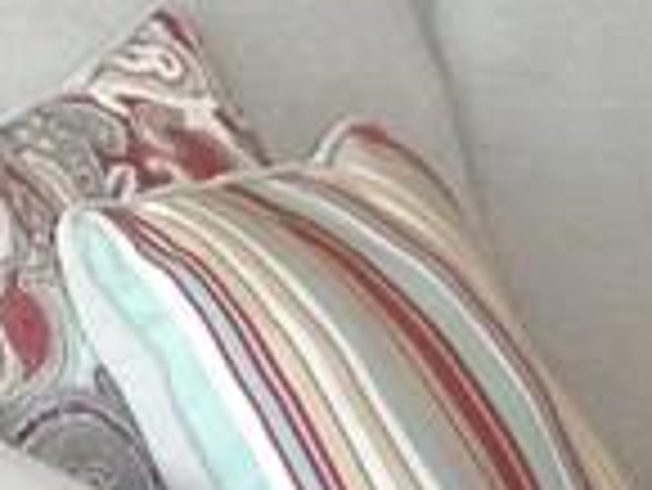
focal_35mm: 198
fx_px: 3732
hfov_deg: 8.3
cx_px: -1340
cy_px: -827
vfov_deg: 6.9
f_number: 3.3
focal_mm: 4.7
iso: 200
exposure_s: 1/30
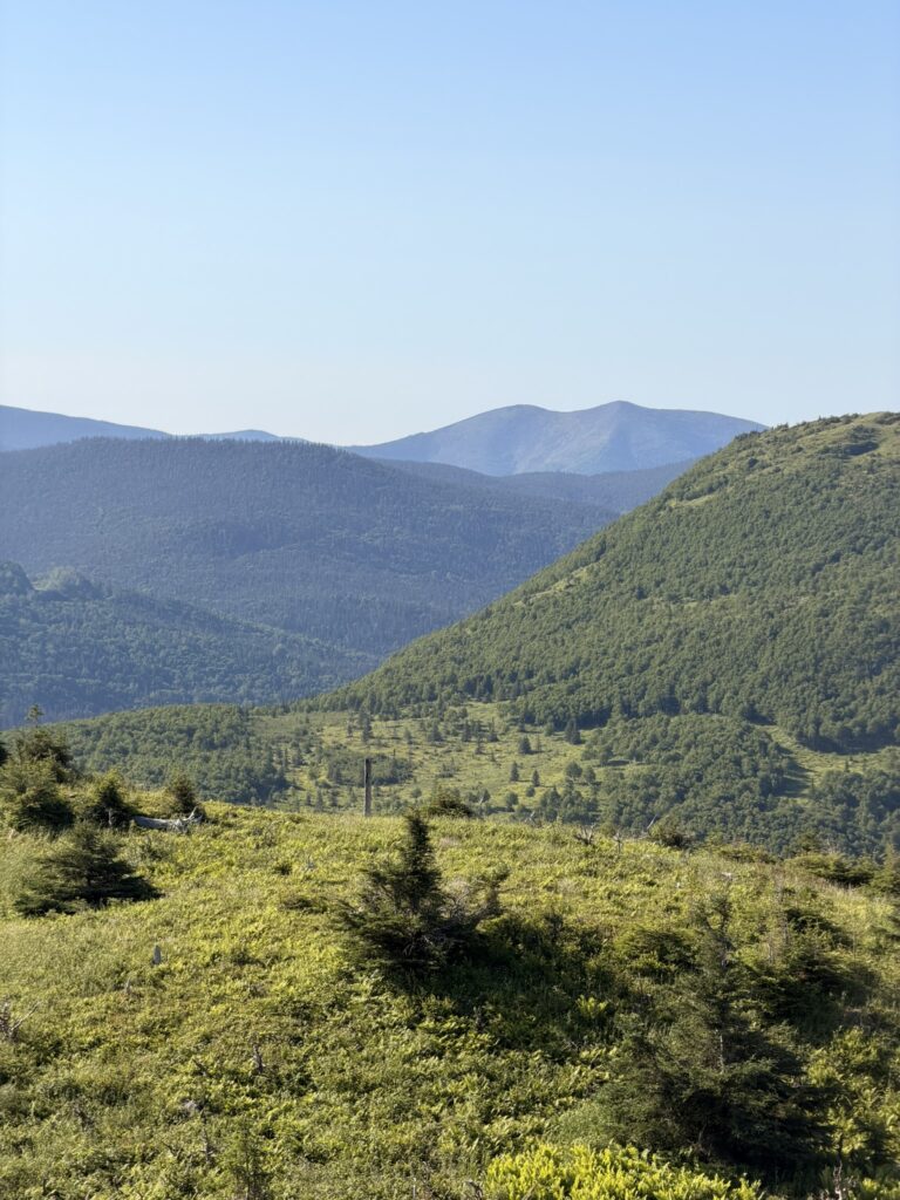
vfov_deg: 19.6
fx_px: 3467
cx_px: 450
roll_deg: -1.1
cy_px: 600
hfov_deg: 14.8
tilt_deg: -3.0
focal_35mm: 100
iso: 25
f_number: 2.8
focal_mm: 16.89
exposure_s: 1/638
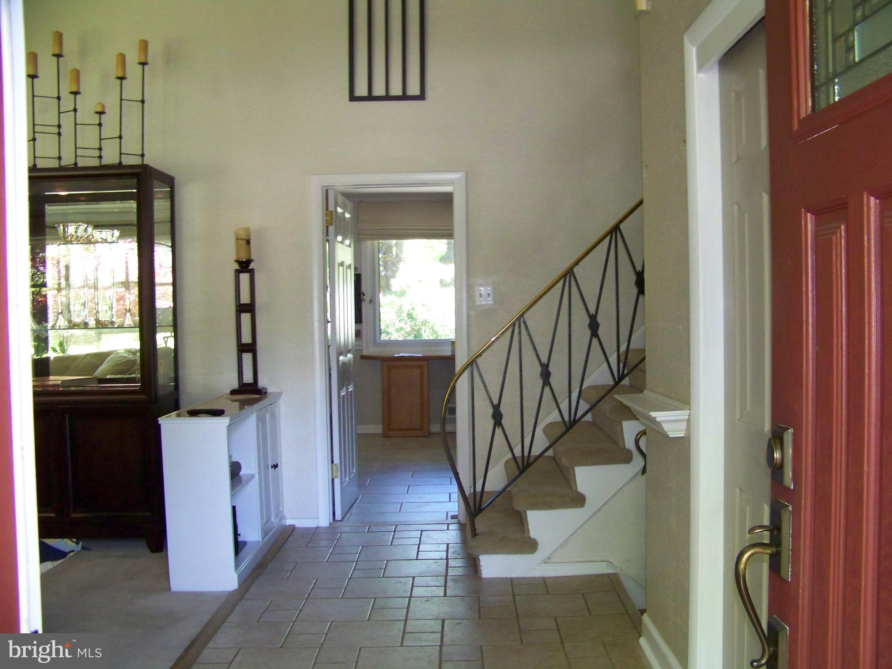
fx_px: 928
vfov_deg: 39.7
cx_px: 446
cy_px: 334
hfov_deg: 51.4
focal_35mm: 36
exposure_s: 1/30
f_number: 2.8
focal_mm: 5.85
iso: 200
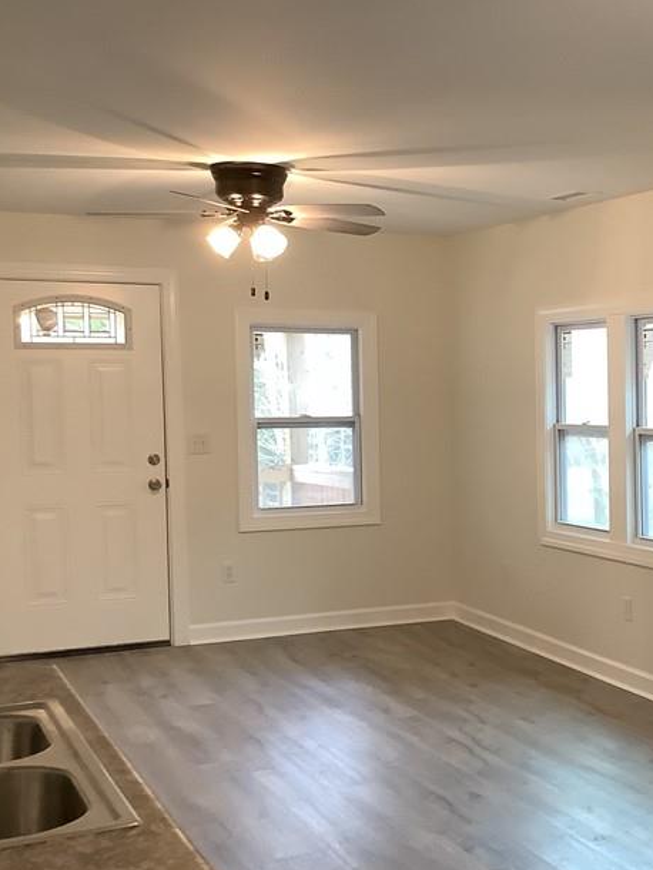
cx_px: 626
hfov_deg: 26.8
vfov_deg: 36.8
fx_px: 1307
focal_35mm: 52
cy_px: 475
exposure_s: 1/50
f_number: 2.4
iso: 200
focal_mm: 3.3
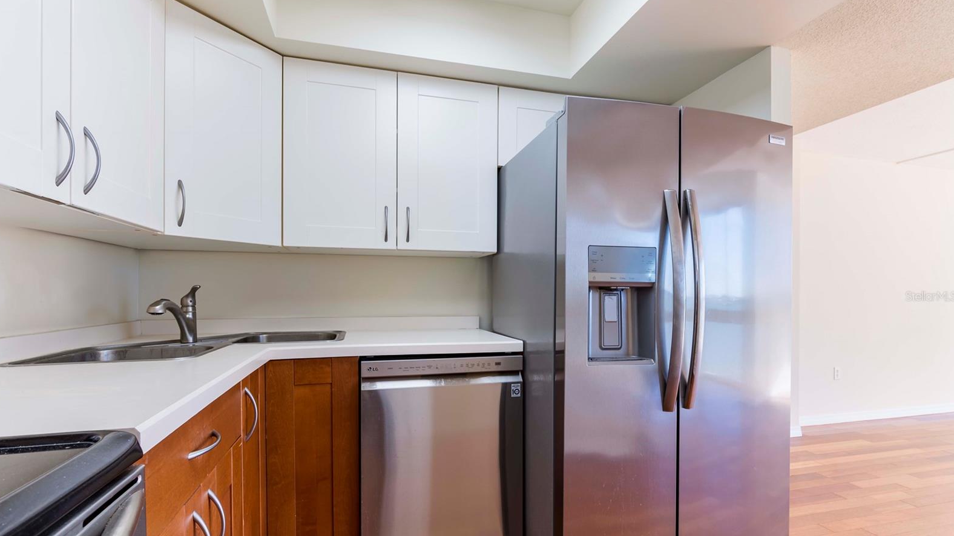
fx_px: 430
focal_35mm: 17
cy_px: 296
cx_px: 475
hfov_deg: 95.9
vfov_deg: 63.7
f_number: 9
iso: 100
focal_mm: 16
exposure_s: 1/40
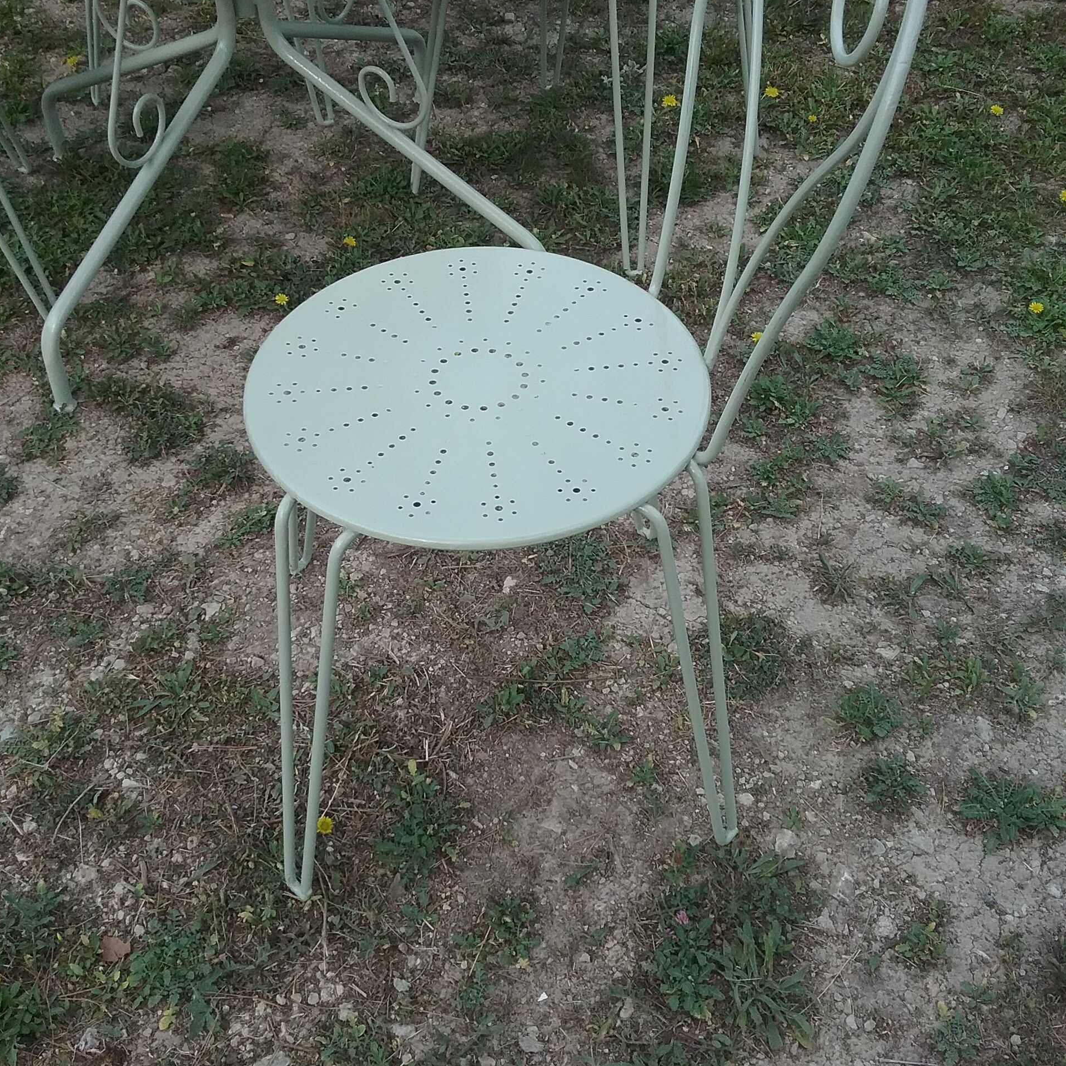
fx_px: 1289
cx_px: 527
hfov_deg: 44.9
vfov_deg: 44.8
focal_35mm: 37
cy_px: 456
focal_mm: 3.3
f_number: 2.2
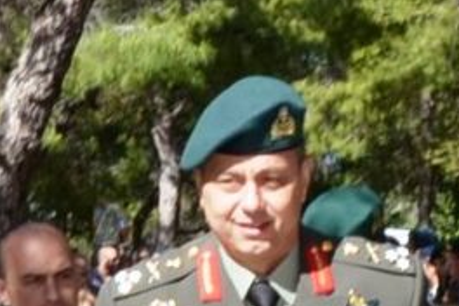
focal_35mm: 135
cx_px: 358
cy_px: 198
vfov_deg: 10.2
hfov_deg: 15.1
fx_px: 1721
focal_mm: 24
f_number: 10
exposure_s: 1/250
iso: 200
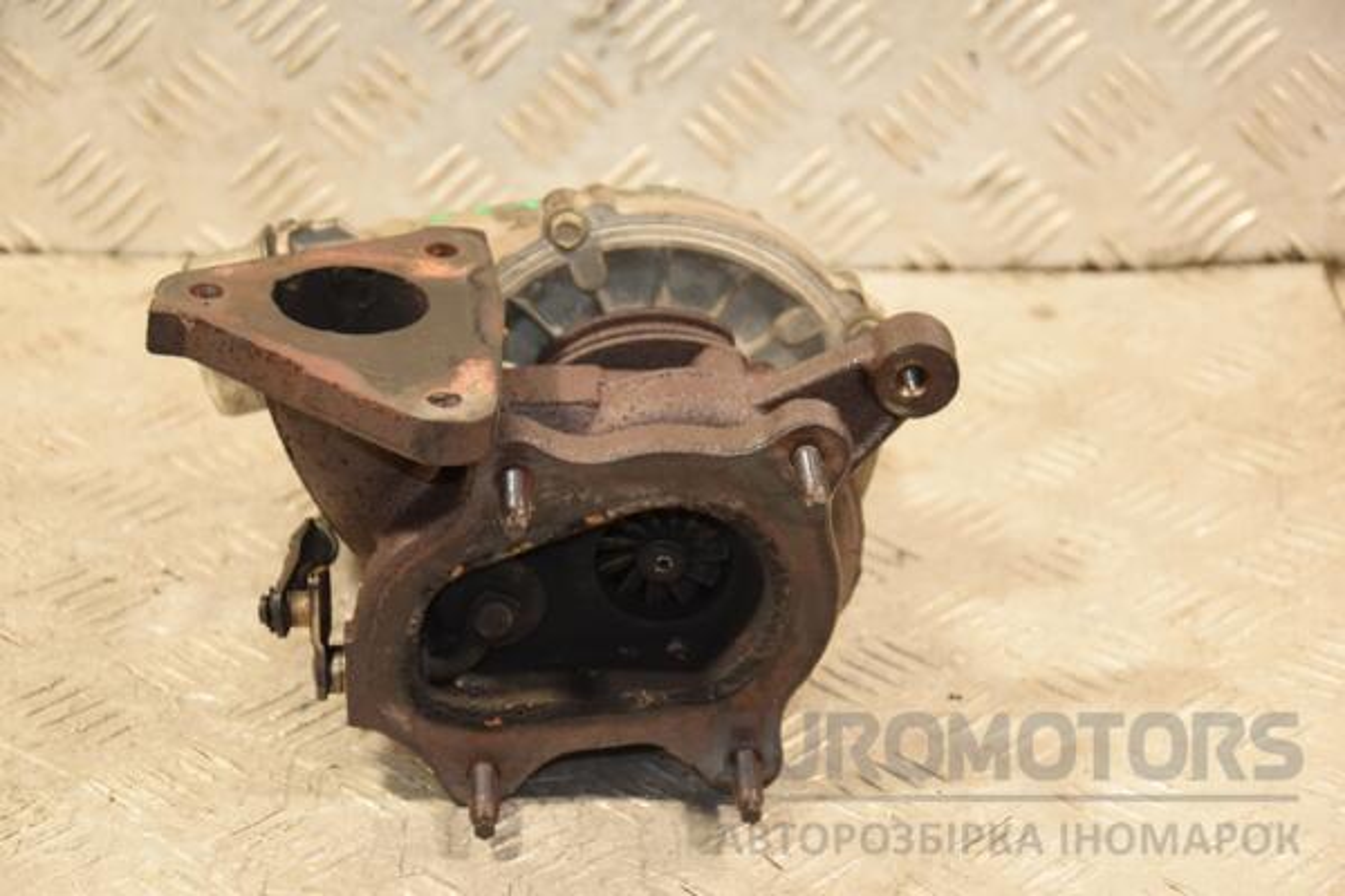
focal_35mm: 99
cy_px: 448
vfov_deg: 13.8
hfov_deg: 20.6
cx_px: 672
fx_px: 3698
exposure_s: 1/80
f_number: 5.3
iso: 800
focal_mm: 66
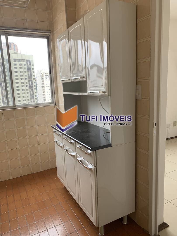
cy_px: 118
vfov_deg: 67.3
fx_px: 177
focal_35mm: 26
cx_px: 88
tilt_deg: -9.8
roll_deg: +4.1
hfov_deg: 53.1
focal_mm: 4.25
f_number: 1.8
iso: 40
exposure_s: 1/121
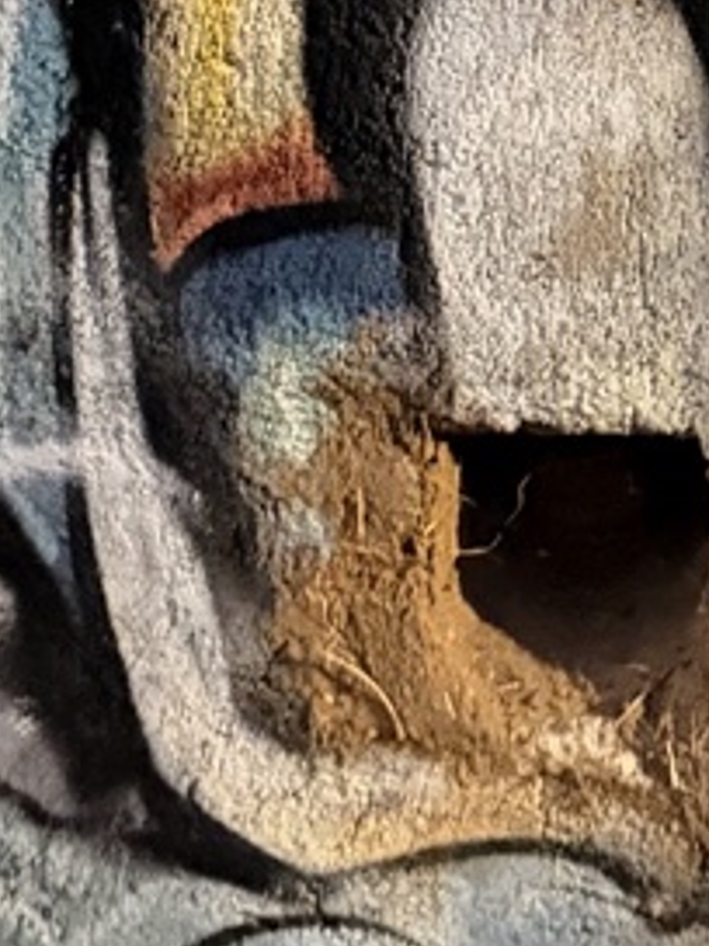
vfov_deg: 11.3
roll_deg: +1.0
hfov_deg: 9.1
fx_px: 4342
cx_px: 980
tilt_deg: -6.3
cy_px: -897
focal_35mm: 159
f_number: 1.78
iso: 1250
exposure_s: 1/30
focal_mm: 6.76
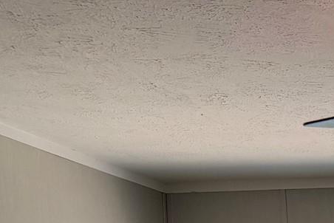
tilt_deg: -3.0
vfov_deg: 10.8
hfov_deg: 14.0
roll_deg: +1.6
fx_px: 1049
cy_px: 484
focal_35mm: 113
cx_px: 745
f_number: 1.78
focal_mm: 6.76
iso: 80
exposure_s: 1/210
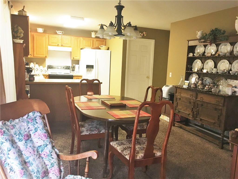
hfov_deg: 61.7
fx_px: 199
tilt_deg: -6.7
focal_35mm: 29
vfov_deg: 48.2
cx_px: 119
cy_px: 90
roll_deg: -2.3
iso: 160
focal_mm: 4.15
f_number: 2.2
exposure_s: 1/30
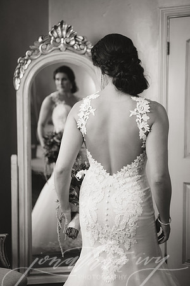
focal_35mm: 65
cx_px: 95
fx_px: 515
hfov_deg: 20.9
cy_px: 143
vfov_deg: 31.0
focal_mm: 65
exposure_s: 1/100
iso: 1000
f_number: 2.8
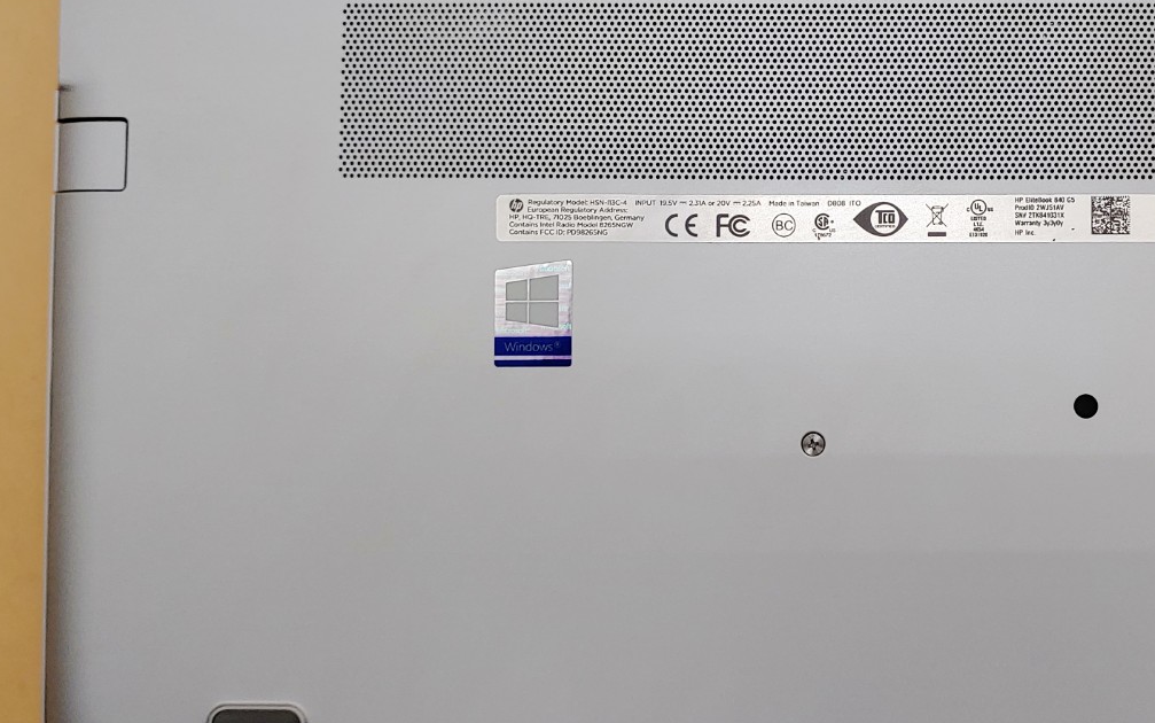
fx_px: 1574
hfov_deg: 39.5
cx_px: 817
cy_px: 297
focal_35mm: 50
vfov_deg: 25.8
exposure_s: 1/245
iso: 50
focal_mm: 4.36
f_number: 1.8
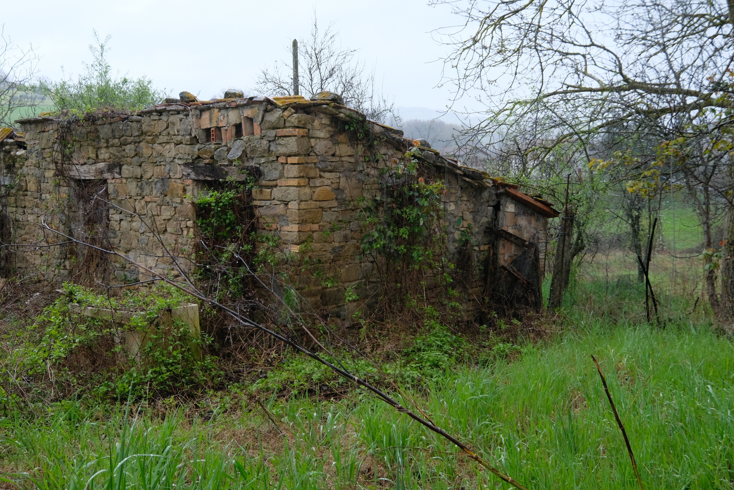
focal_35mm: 40
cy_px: 223
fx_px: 816
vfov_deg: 33.4
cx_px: 353
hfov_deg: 48.4
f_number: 6.4
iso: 400
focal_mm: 24
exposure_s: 1/150
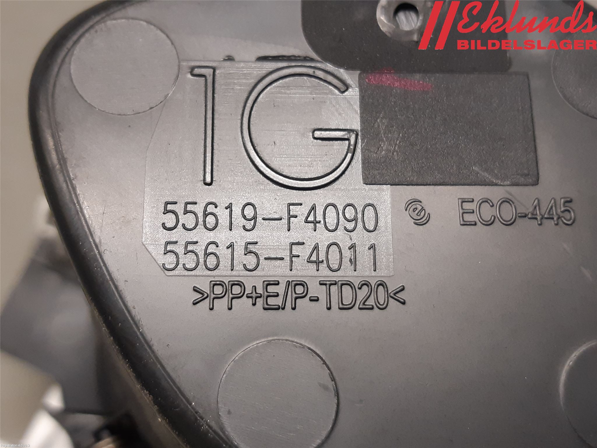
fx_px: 448
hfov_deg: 67.3
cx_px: 298
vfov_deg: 53.1
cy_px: 224
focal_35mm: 26
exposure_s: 1/50
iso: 160
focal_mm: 3.93
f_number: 1.7
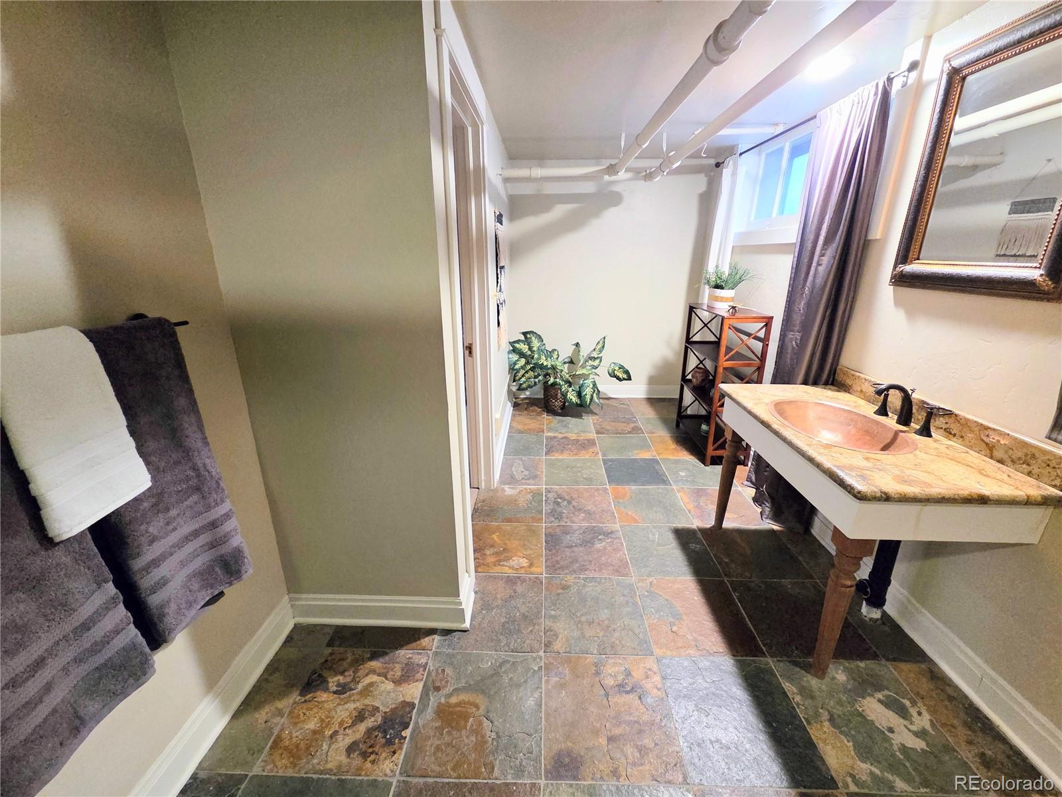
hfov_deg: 106.2
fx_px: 399
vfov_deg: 89.9
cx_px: 531
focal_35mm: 13
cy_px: 398
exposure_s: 1/60
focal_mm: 2.2
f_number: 2.2
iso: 1000
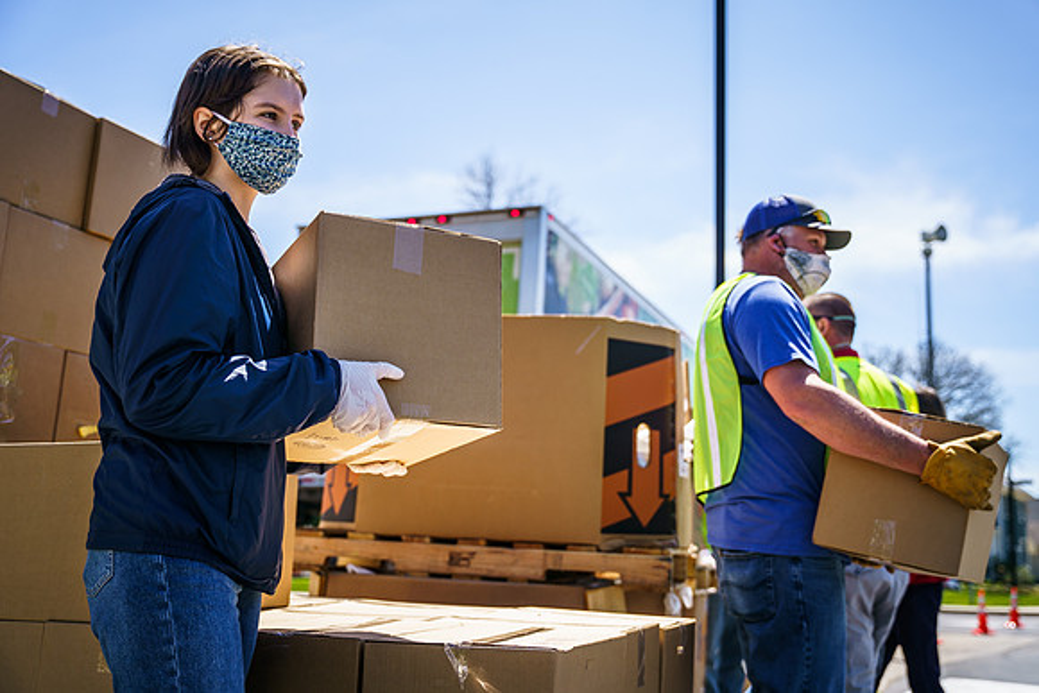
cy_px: 355
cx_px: 540
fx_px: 1087
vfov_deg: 35.4
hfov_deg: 51.1
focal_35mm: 38
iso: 200
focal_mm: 35.7
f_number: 2.8
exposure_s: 1/2000
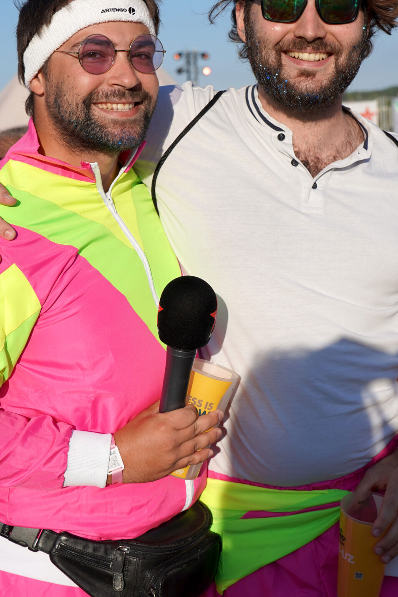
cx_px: 213
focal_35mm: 68
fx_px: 1128
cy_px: 289
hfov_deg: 20.0
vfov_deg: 29.7
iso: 100
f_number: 5
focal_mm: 38
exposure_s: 1/1250
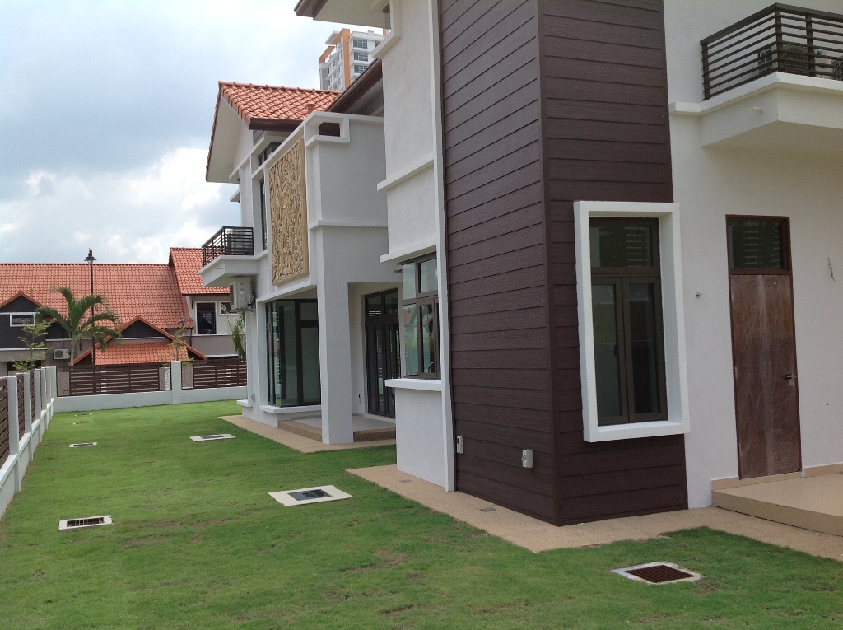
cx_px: 422
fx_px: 851
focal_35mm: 35
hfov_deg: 52.7
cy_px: 315
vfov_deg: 40.6
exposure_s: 1/1259
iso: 80
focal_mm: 4.28
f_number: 2.4
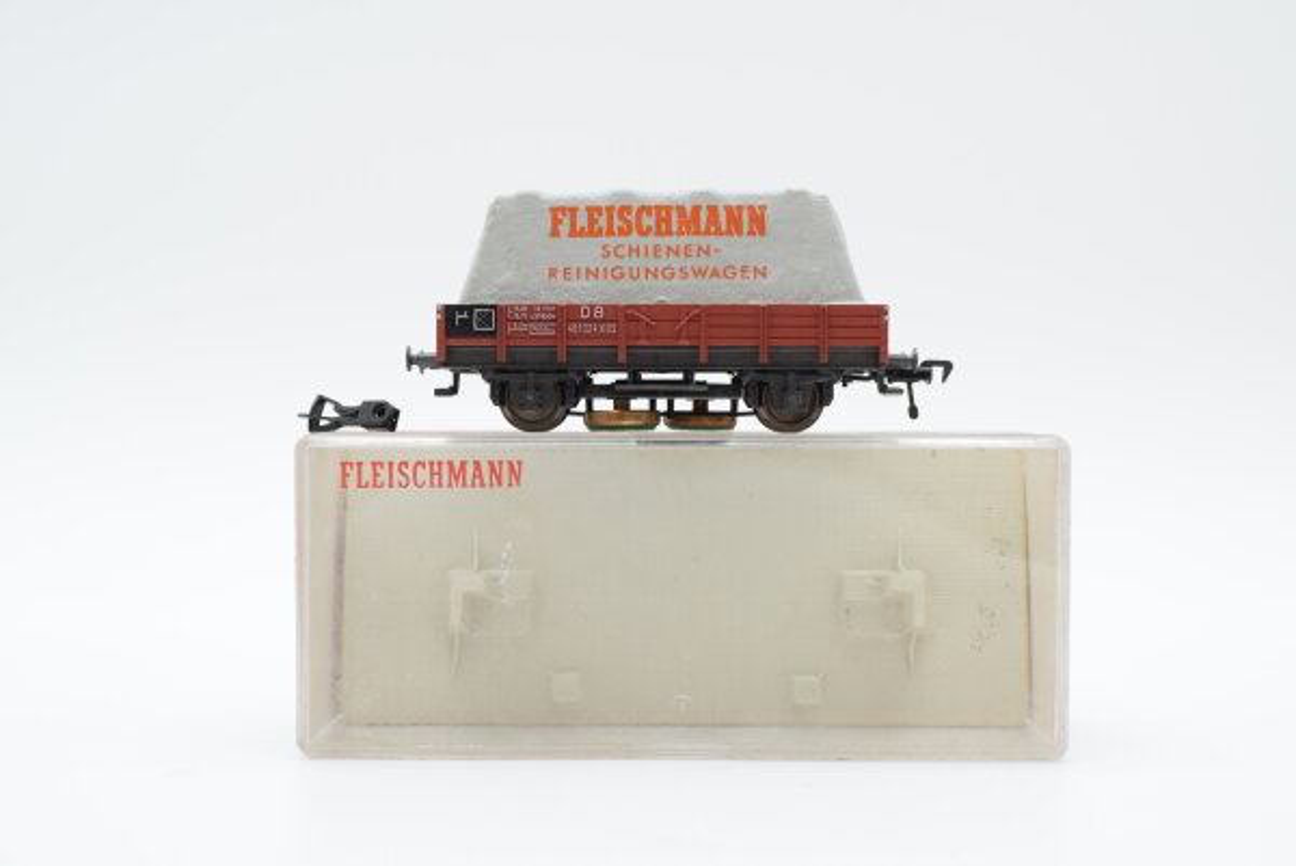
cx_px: 648
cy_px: 433
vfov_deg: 25.8
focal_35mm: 52
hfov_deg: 37.8
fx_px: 1891
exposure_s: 1/100
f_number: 8
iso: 500
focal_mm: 35
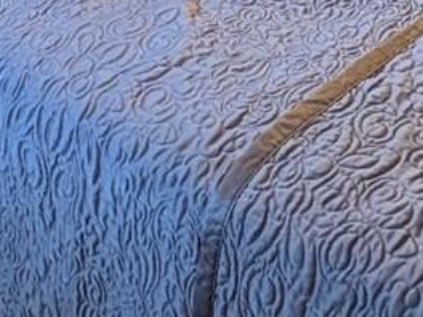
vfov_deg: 13.0
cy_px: -451
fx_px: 1039
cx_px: 301
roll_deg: +2.0
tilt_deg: -3.4
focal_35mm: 85
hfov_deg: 22.9
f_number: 2.2
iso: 125
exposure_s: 1/60
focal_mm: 2.22
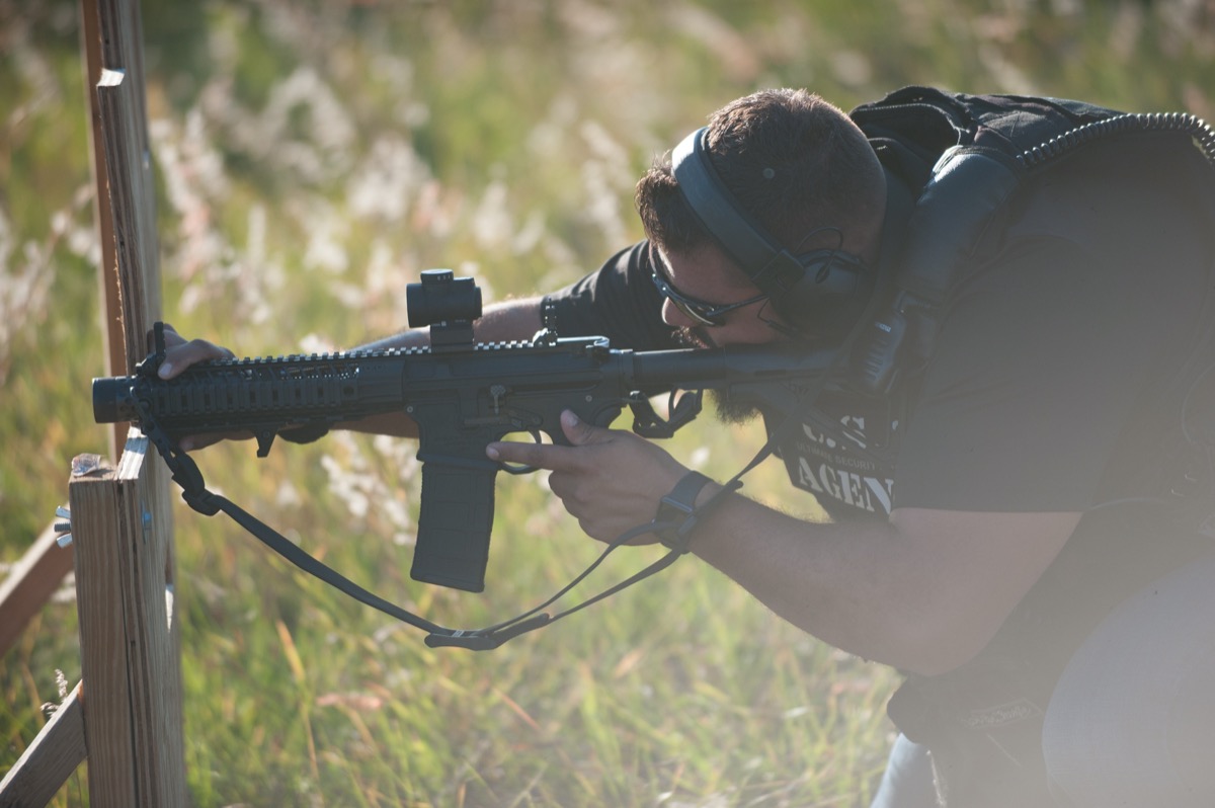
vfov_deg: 6.9
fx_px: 6744
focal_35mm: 200
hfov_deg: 10.3
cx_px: 608
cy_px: 404
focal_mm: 200
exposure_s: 1/3200
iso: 500
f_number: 2.8
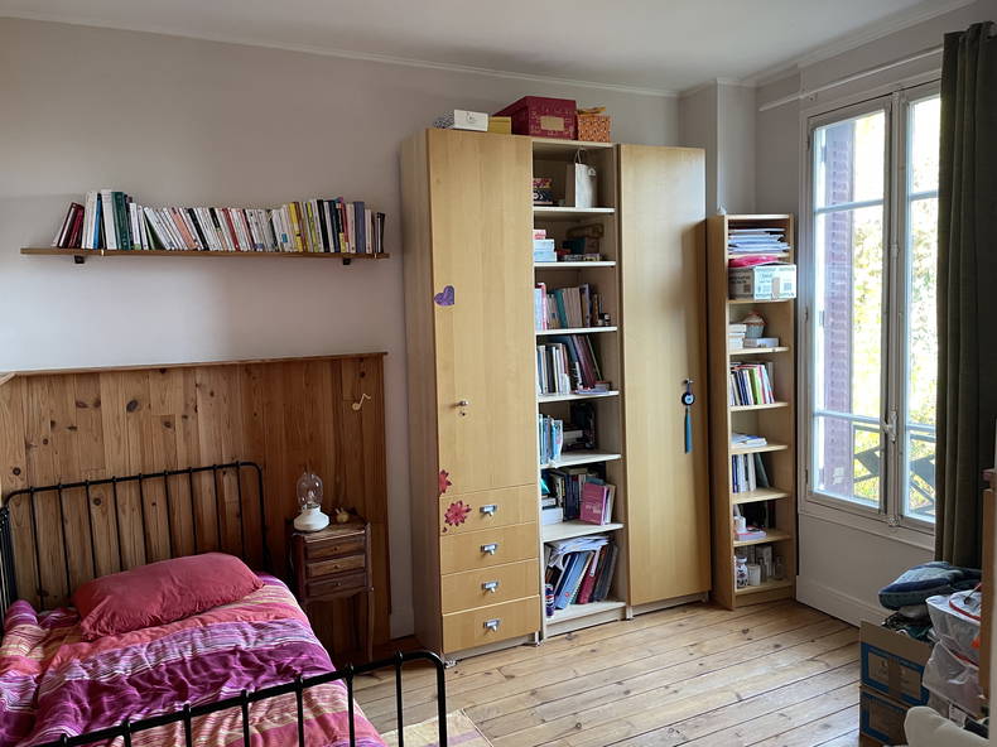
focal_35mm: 26
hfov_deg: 67.3
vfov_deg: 53.0
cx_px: 498
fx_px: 749
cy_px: 374
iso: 160
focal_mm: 4.2
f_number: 1.6
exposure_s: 1/60
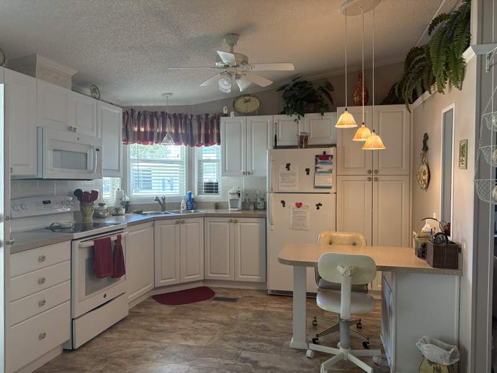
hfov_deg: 67.3
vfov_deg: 53.1
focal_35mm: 26
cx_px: 248
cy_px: 186
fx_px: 373
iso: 250
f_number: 1.6
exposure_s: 1/120
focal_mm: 5.96
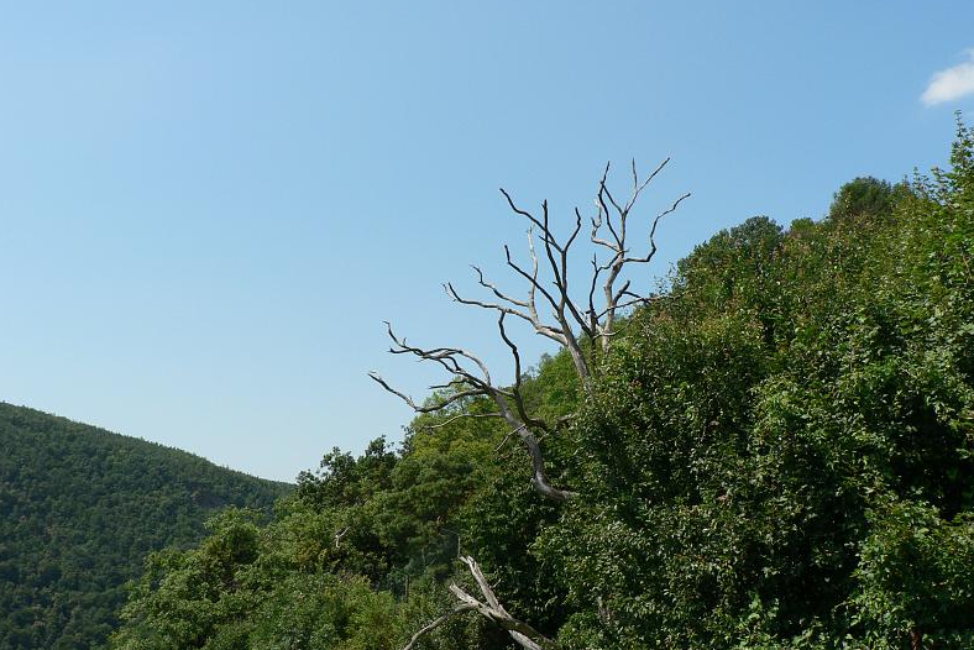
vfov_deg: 35.1
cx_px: 488
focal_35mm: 38
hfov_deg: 50.7
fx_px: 1028
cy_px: 332
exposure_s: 1/400
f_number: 5.6
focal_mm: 6
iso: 80
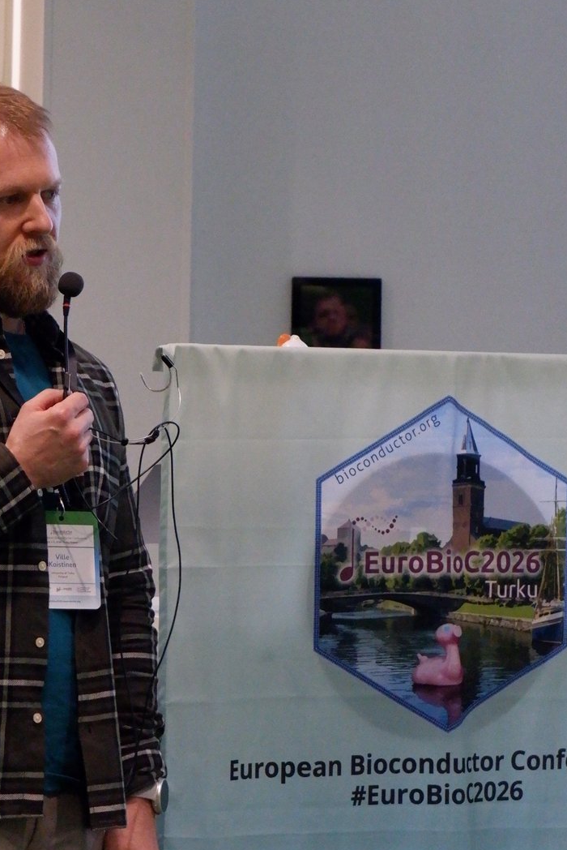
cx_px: 114
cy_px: 393
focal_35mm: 126
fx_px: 2973
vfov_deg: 16.3
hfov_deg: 10.9
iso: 6400
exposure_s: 1/180
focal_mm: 44.5
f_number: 5.6
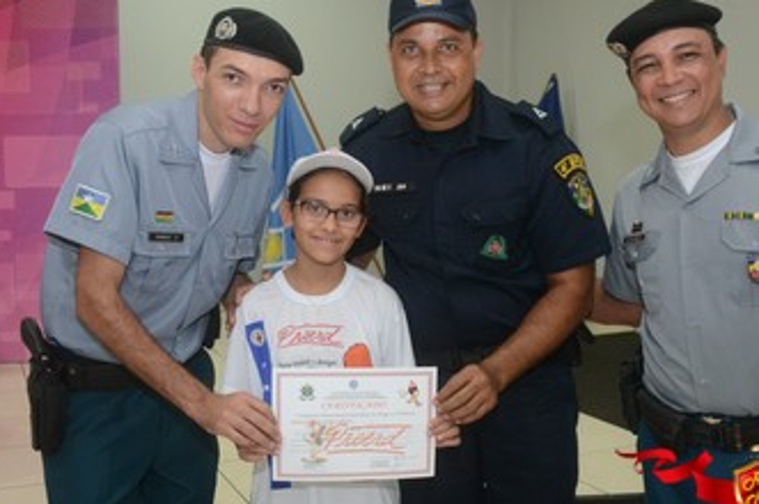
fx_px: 1032
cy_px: 250
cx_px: 413
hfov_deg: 40.3
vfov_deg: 27.5
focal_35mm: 49
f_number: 3.8
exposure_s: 1/100
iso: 1600
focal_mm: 24
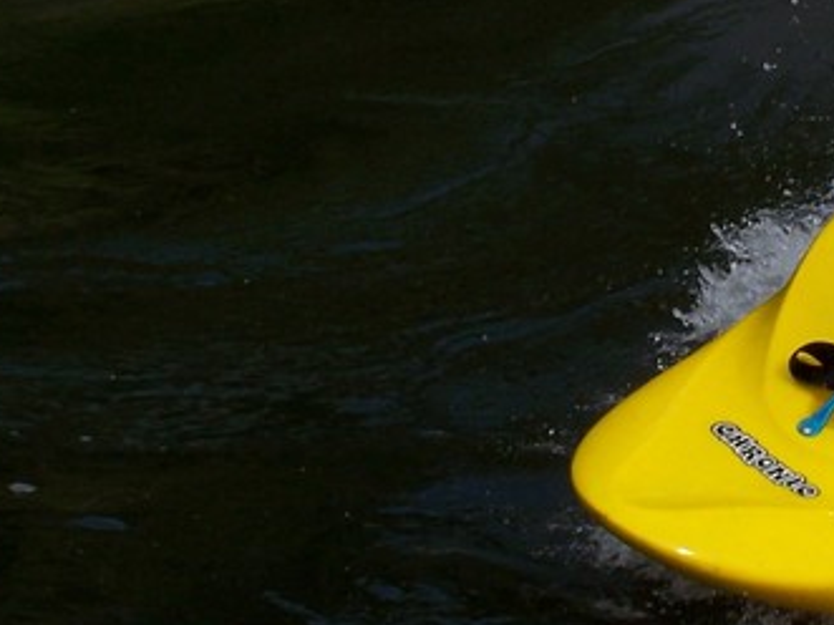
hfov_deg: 12.1
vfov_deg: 9.2
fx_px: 3902
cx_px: 809
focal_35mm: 162
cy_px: 255
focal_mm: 11.1
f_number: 4.5
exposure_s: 1/750
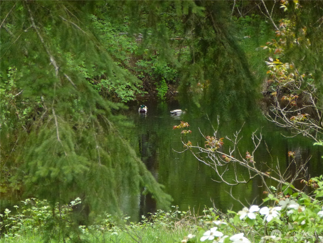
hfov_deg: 5.2
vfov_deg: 3.9
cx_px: 162
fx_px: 3583
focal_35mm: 384
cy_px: 122
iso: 400
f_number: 5.9
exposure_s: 1/125
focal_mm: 68.8
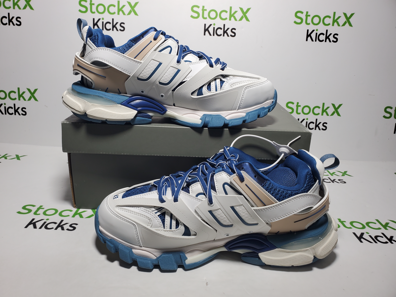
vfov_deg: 53.1
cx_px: 198
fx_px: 297
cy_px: 148
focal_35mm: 26
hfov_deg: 67.3
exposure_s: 1/229
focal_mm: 4.3
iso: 50
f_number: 2.4
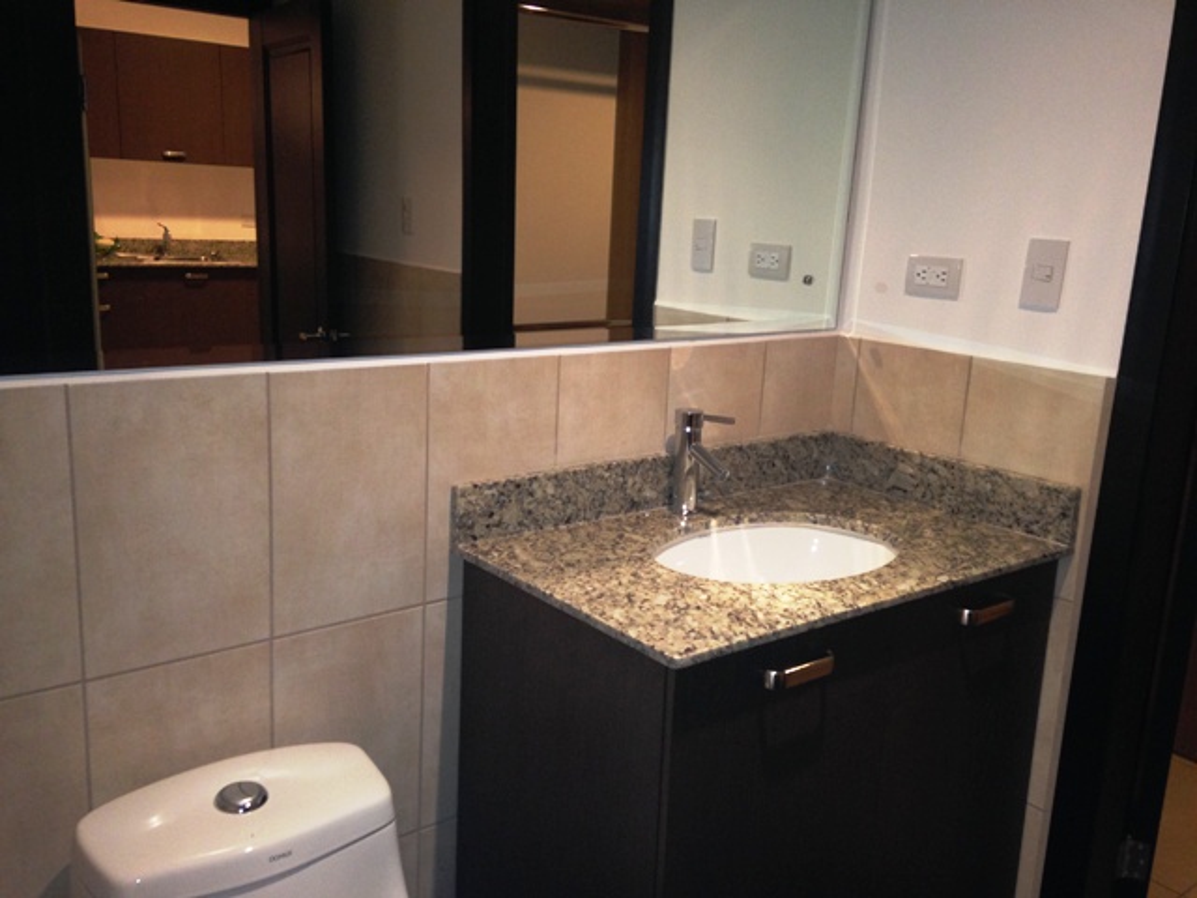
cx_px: 598
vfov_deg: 42.9
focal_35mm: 33
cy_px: 449
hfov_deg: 55.4
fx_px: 1141
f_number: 2.4
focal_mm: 4.12
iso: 125
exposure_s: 1/20
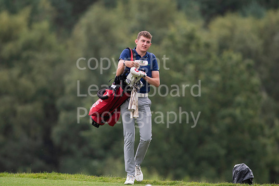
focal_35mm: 450
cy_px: 93
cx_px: 140
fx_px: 3488
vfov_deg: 3.1
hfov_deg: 4.6
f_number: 4
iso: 640
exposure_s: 1/2000
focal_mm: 300
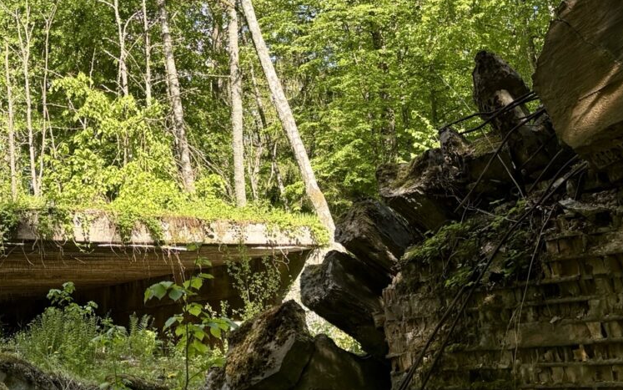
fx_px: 1002
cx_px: 102
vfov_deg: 21.7
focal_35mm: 59
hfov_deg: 33.3
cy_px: 79
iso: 50
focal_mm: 5.96
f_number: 1.6
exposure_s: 1/742
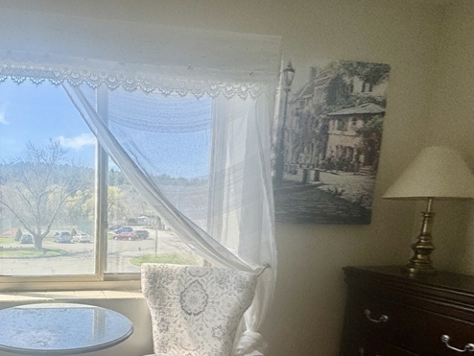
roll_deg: -1.1
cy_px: 277
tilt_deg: -9.9
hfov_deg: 58.0
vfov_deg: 46.1
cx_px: 110
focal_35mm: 29
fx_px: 397
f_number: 2.2
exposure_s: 1/508
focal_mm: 2.22
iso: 40
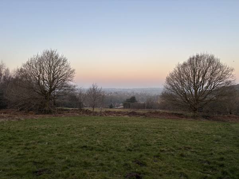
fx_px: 180
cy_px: 90
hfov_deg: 67.3
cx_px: 120
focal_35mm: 26
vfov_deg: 53.1
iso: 50
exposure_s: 1/275
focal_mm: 5.96
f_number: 1.6
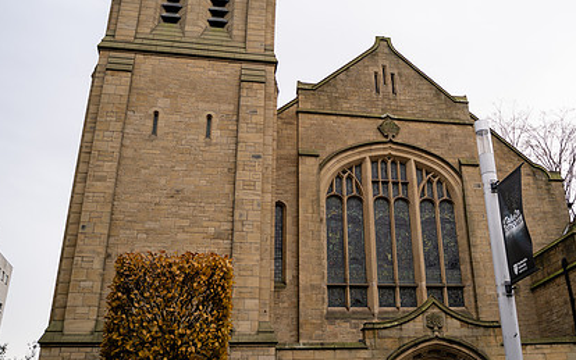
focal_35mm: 40
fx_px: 628
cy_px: 99
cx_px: 373
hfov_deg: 48.6
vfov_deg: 31.6
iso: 100
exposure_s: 1/160
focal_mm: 28
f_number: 2.8
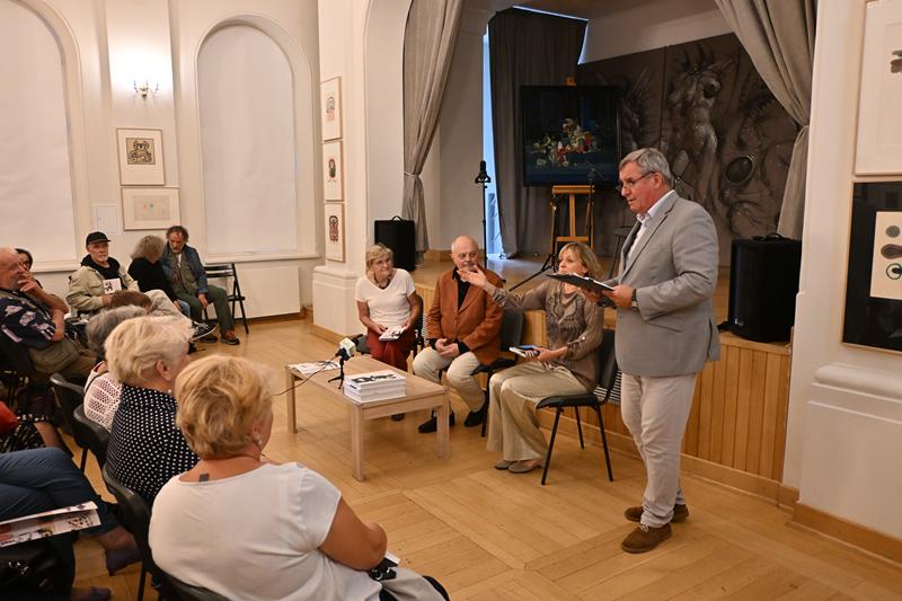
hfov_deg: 63.2
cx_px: 451
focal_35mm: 29
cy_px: 300
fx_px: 733
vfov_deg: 44.6
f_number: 4
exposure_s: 1/60
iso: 900
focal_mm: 19.5
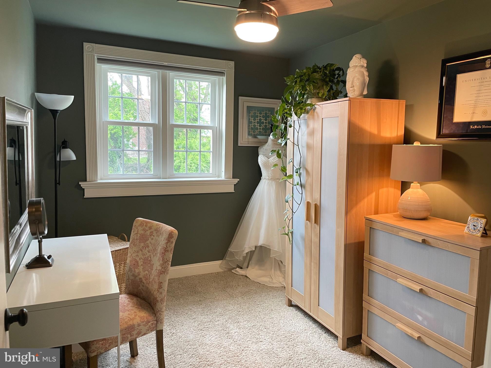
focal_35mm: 26
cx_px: 246
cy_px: 184
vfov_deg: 53.1
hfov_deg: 67.3
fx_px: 369
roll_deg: -1.4
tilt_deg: -5.6
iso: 125
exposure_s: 1/60
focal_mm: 4.2
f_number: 1.6
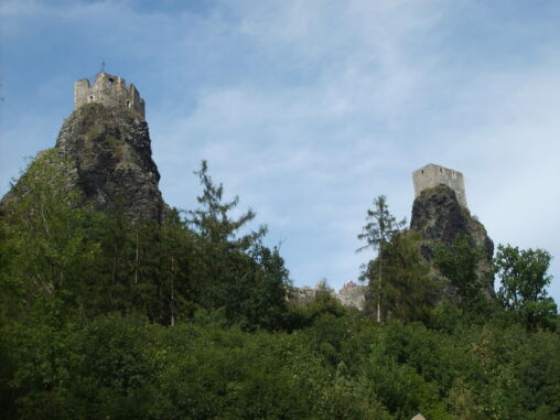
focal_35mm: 61
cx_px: 280
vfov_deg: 24.0
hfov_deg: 31.7
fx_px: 987
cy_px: 210
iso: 50
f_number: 3.6
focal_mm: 10.3
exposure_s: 1/750
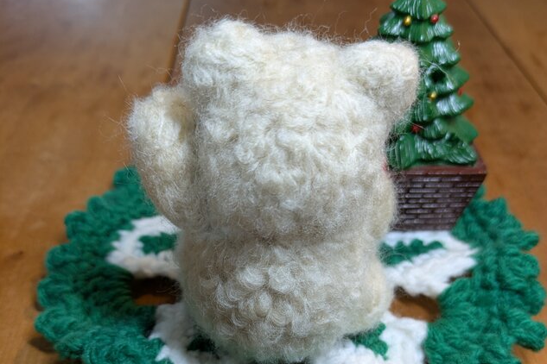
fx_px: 532
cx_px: 276
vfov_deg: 36.9
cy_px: 276
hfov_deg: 54.4
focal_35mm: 35
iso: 105
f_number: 1.89
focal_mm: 5.43
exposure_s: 1/25
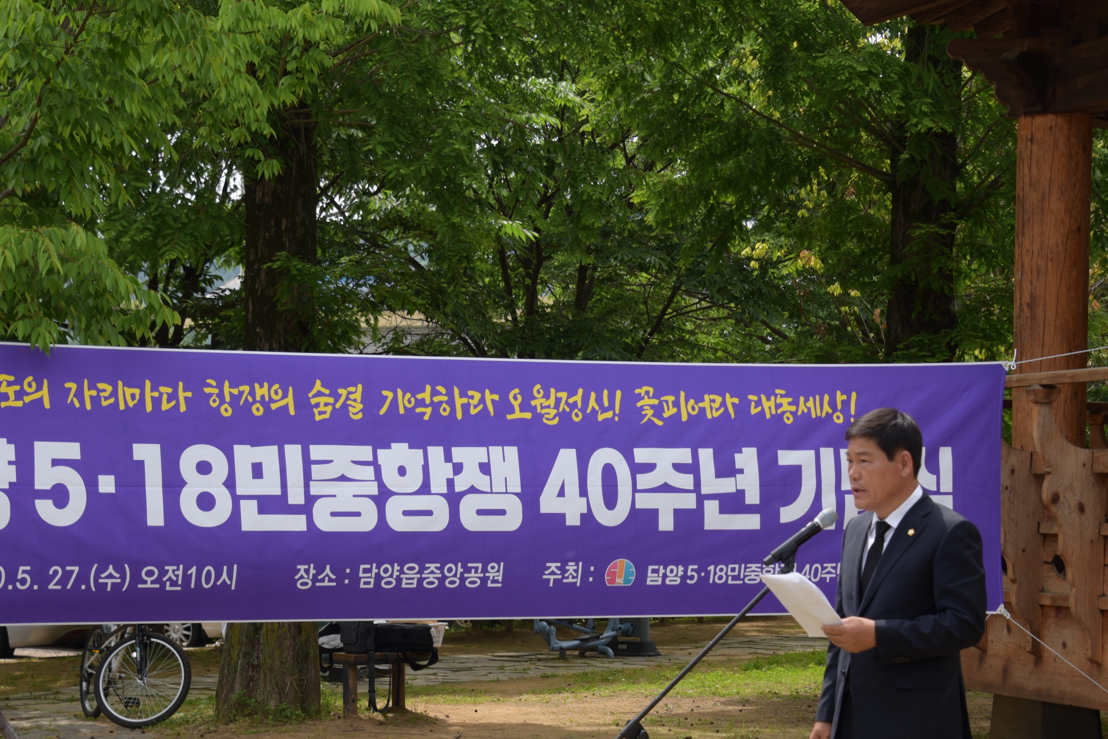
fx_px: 3108
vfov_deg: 13.5
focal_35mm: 101
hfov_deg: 20.2
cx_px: 593
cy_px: 587
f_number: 8
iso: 160
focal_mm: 62
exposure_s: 1/200
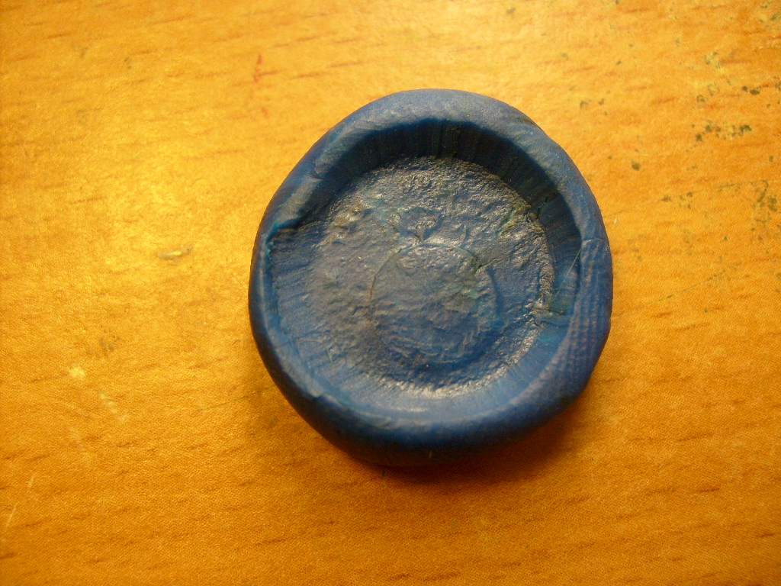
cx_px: 390
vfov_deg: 40.7
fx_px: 790
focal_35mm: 35
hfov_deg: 52.6
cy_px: 293
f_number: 2.8
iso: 80
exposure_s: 1/125
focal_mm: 5.8
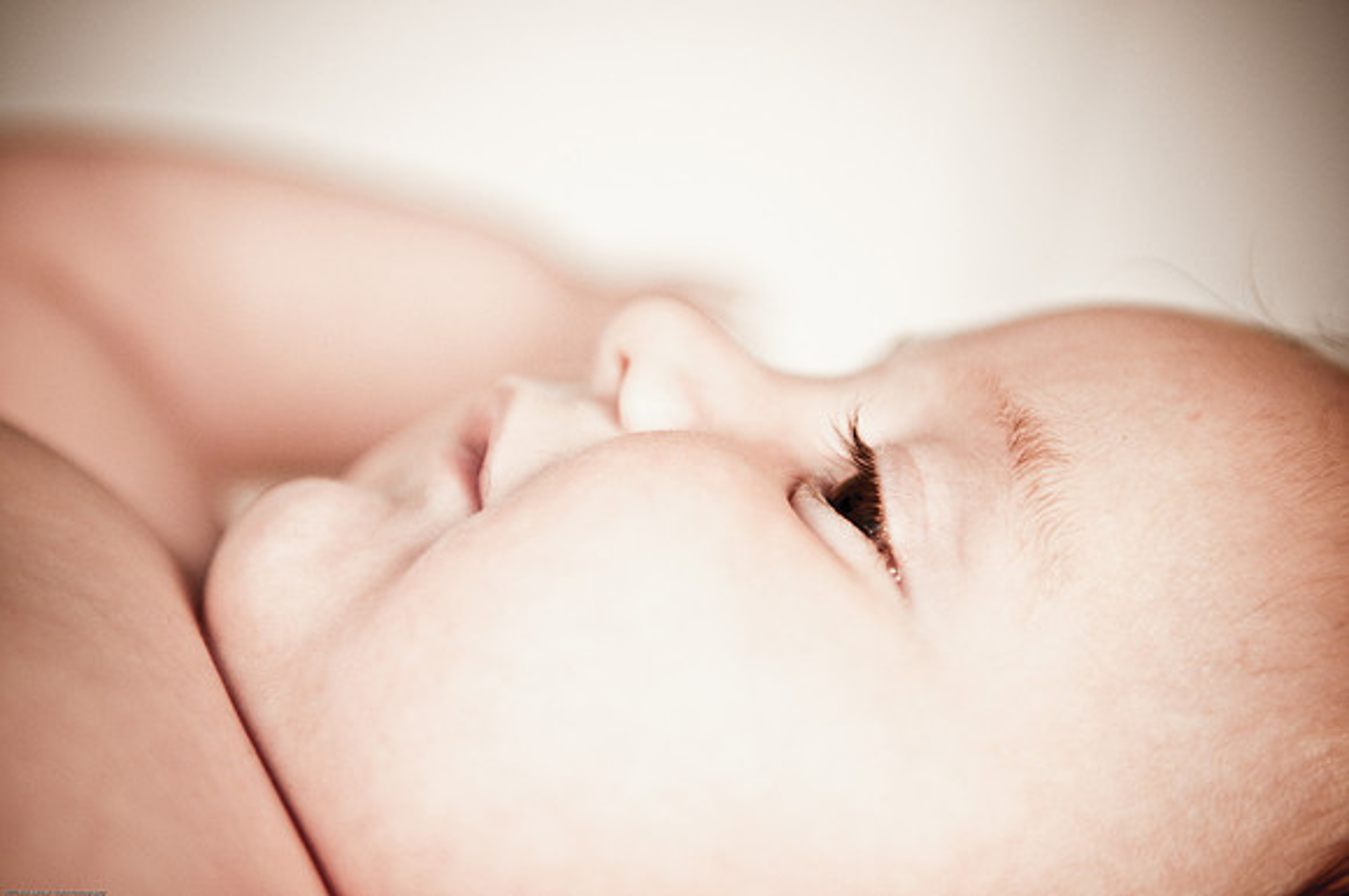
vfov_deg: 13.0
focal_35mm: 105
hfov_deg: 19.5
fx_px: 3929
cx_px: 674
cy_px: 448
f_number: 2.8
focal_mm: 70
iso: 200
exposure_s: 1/200
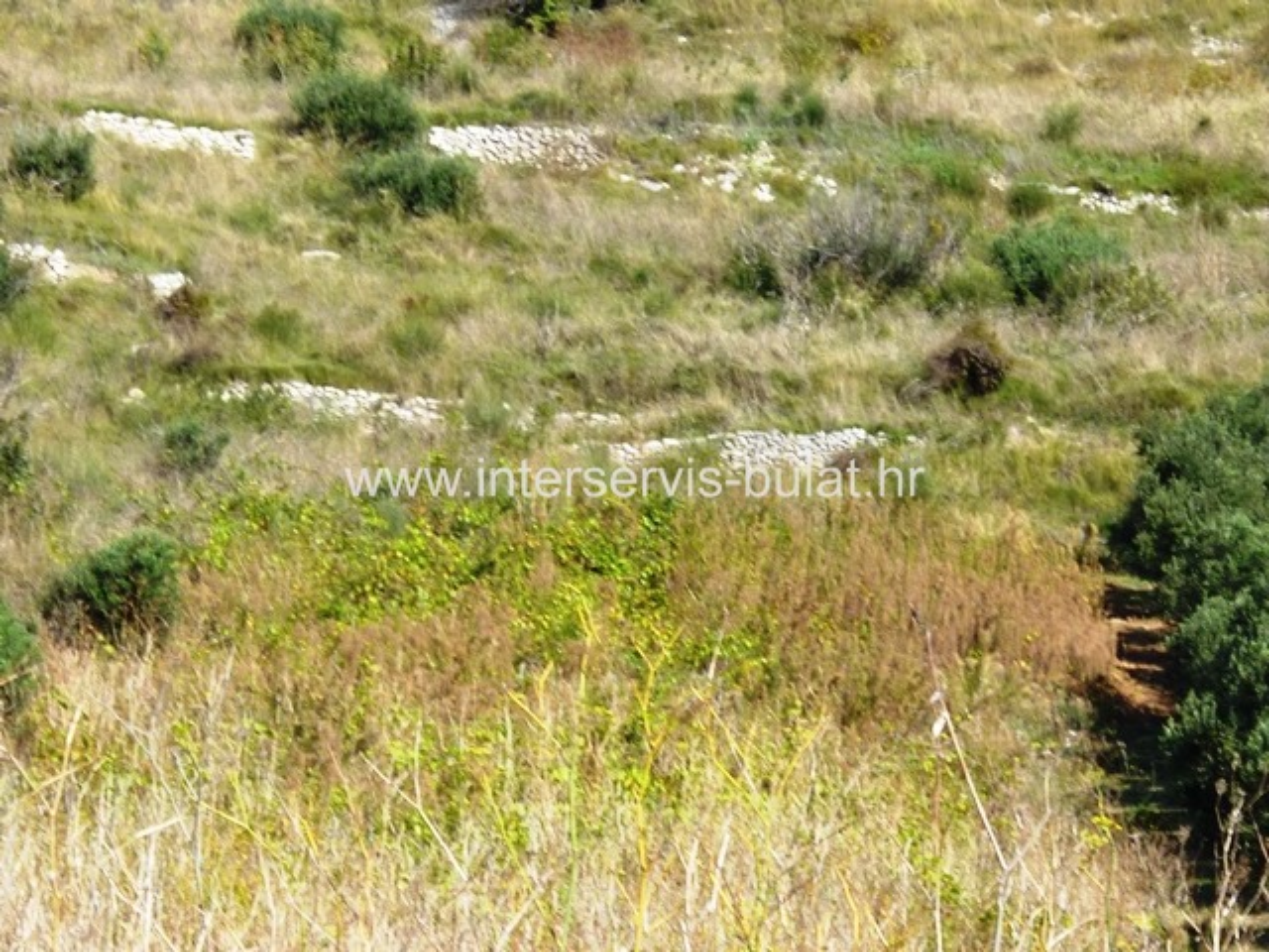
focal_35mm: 236
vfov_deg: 6.3
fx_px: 8652
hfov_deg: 8.4
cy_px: 476
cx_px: 634
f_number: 6.5
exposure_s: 1/125
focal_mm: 20
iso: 100
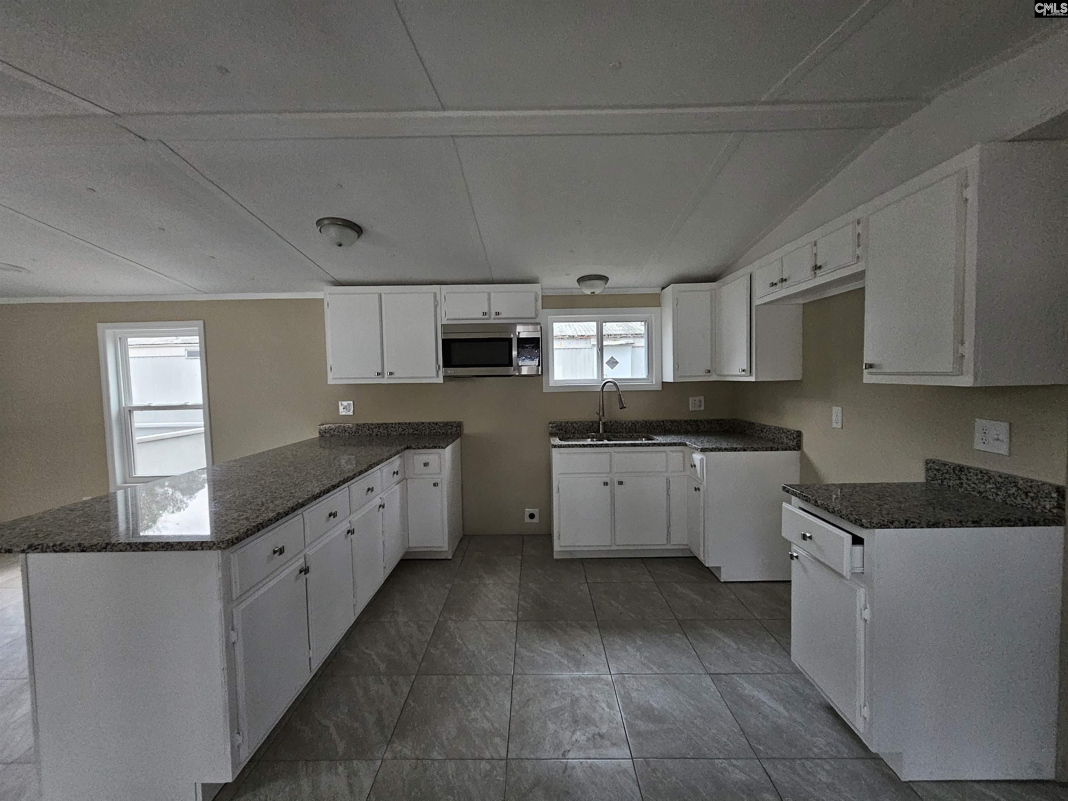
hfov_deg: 106.2
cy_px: 400
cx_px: 534
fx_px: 401
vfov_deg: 89.9
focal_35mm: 13
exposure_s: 1/24
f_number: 2.2
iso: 1000
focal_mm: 2.2
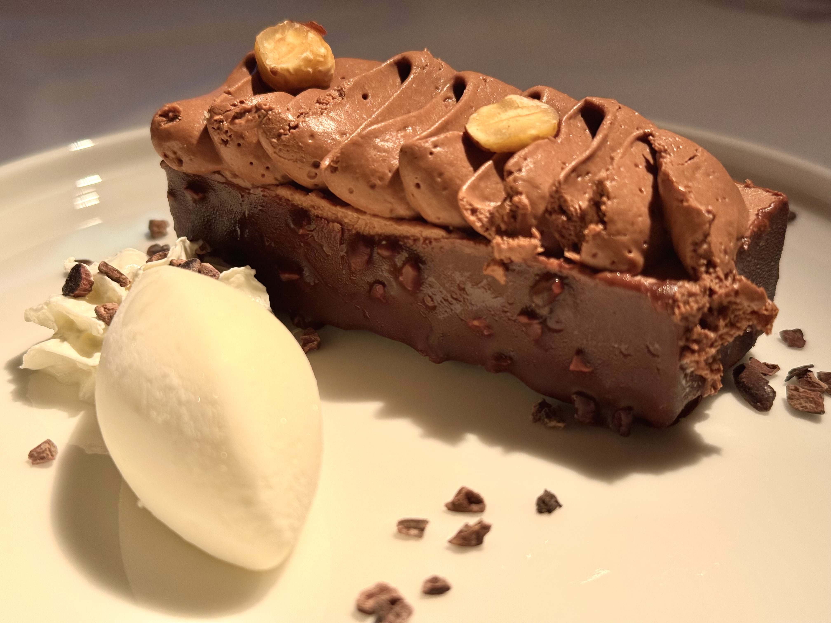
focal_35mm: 48
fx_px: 1152
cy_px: 312
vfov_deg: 30.3
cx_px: 416
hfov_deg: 39.7
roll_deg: +1.1
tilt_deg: -26.1
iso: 160
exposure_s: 1/61
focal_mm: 6.76
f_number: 1.78
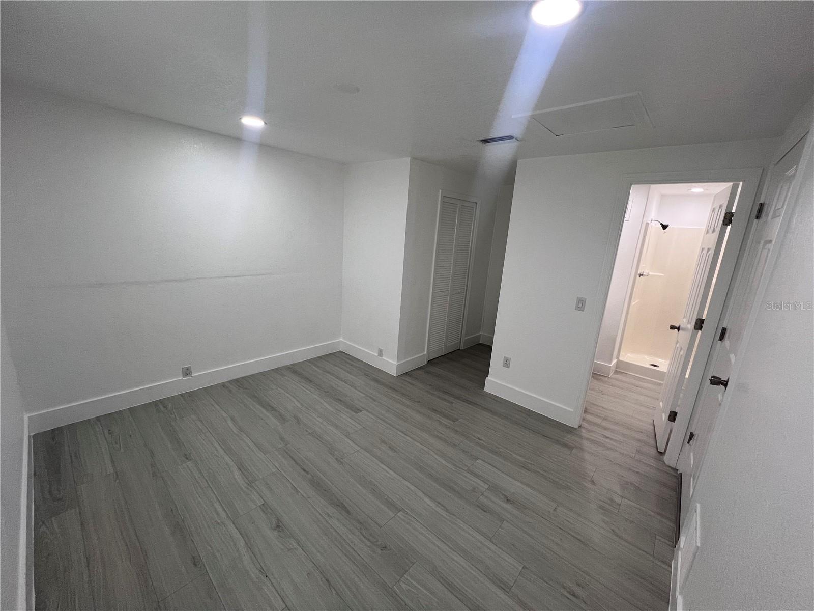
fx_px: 306
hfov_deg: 106.2
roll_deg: -4.6
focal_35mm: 13
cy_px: 306
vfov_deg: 89.9
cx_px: 407
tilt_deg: -13.7
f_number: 1.8
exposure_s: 1/120
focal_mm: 1.57
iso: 100
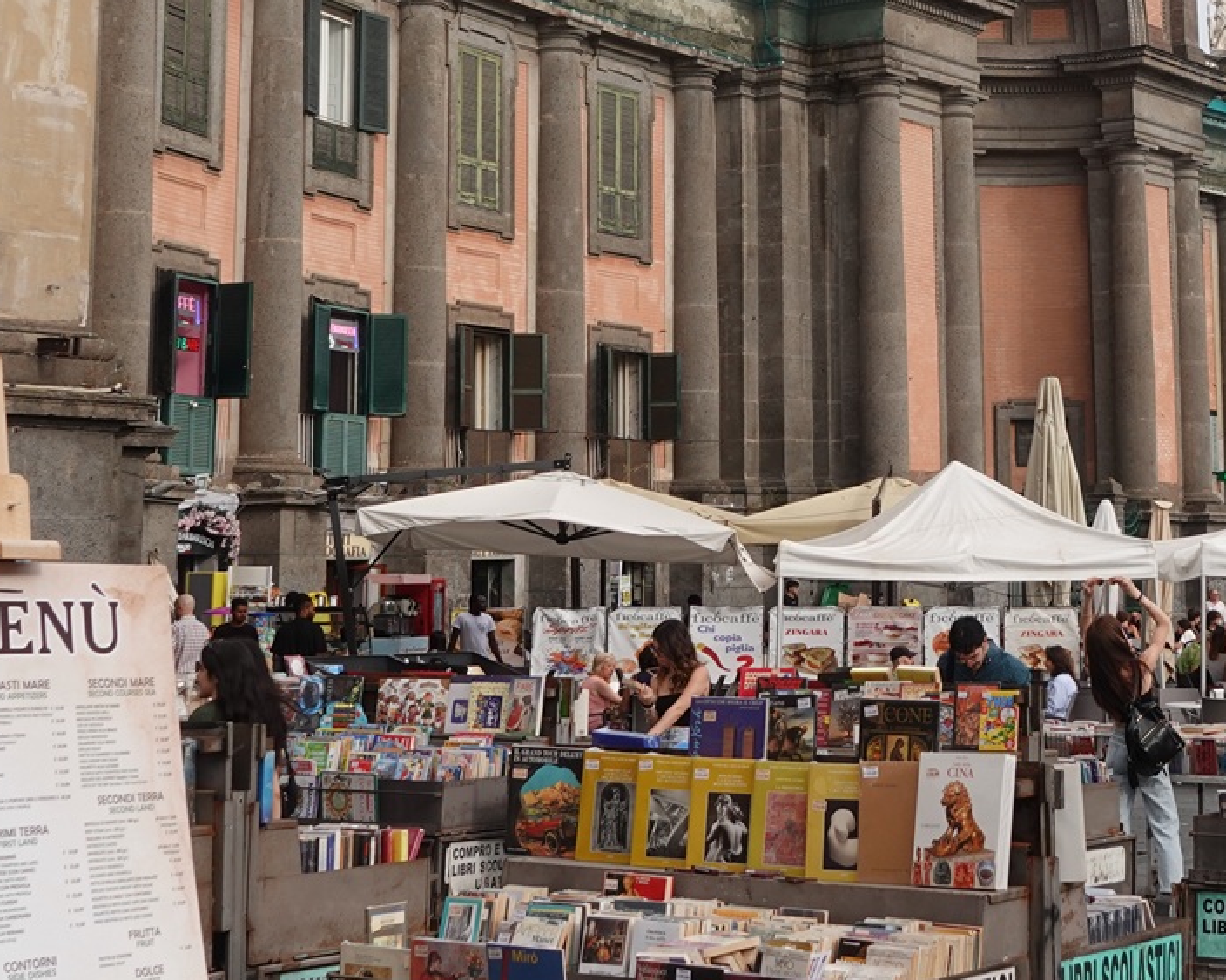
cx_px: 901
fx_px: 2540
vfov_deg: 21.5
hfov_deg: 26.8
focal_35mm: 70
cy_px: 165
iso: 125
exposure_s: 1/250
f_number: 5.6
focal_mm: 11.81
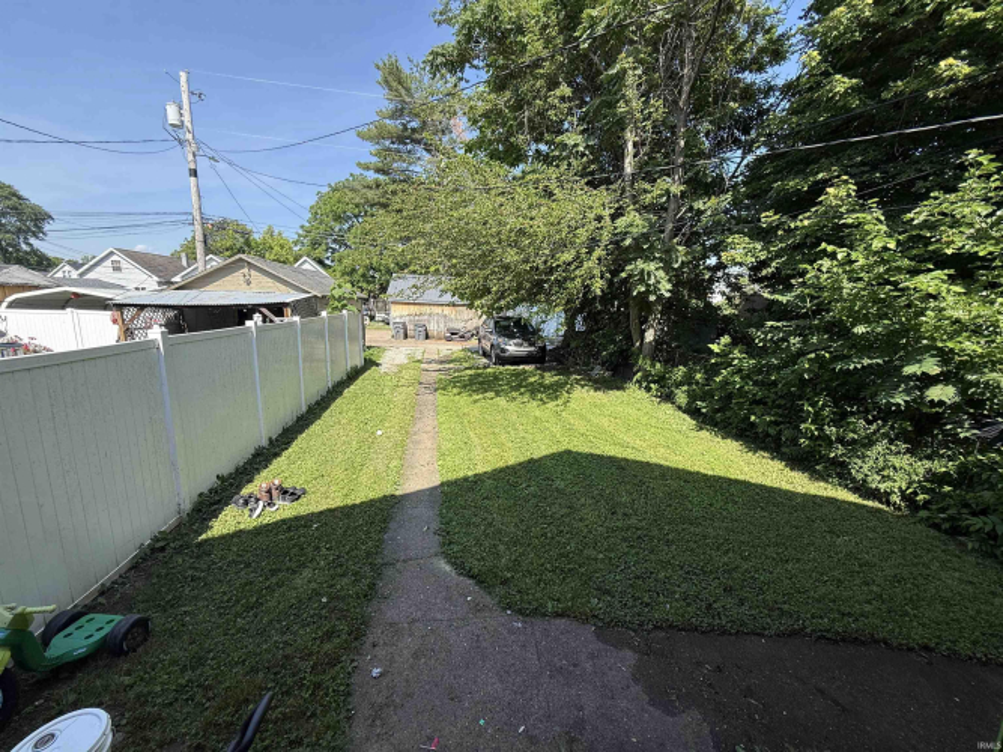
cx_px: 502
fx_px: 406
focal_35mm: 14
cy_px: 376
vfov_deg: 85.7
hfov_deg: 102.1
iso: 50
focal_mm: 2.22
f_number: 2.2
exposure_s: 1/789
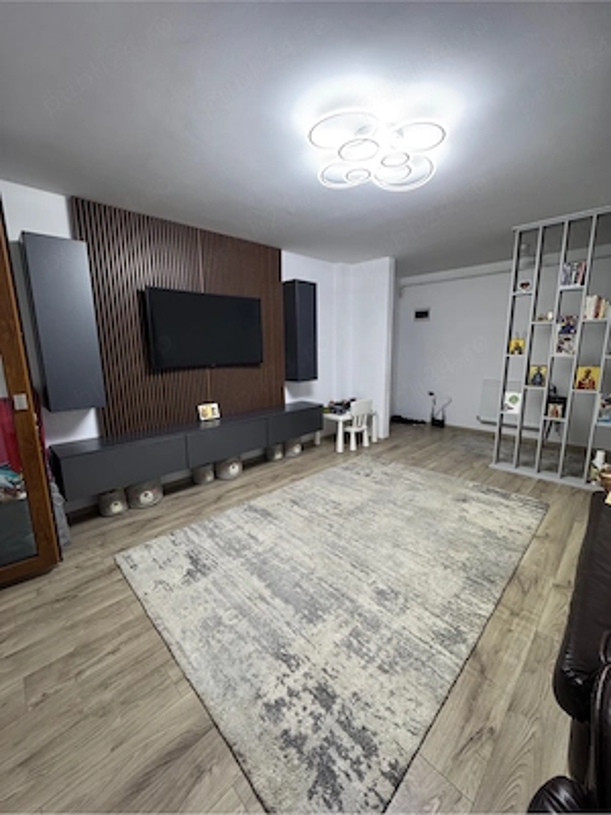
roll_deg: +0.6
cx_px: 306
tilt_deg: -10.3
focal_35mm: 14
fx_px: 329
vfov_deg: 102.1
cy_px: 408
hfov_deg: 85.7
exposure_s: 1/50
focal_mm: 2.22
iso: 200
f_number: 2.2
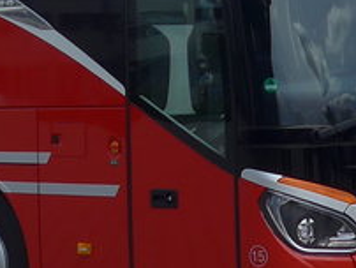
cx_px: 287
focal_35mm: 172
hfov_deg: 11.4
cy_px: -185
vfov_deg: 8.4
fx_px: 1771
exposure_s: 1/1600
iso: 80
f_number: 2.8
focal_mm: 6
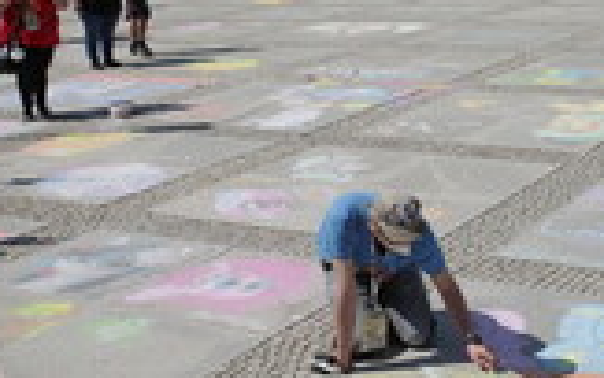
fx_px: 1153
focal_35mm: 70
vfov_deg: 18.5
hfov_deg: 28.9
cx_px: 452
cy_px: 109
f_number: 7.1
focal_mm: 18.3
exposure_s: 1/3200
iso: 500
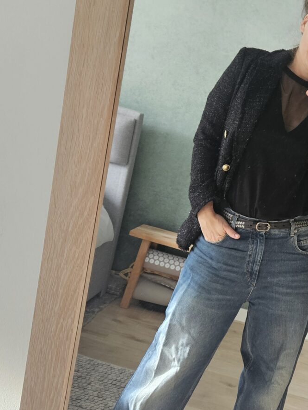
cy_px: 294
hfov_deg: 37.7
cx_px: 173
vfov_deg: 47.6
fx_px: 450
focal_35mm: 38
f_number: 1.8
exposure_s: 1/143
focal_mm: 5.4
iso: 400
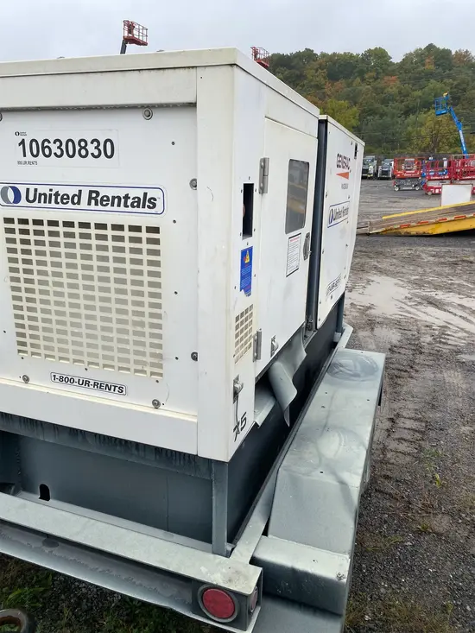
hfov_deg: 53.1
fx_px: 476
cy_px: 316
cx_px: 238
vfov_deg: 67.3
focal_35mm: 26
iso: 32
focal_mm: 4.25
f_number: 1.8
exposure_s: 1/669
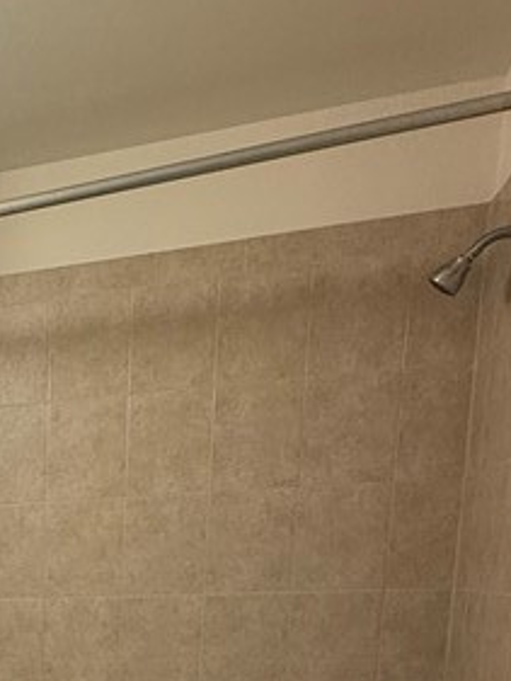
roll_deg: +1.4
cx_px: -201
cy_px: 788
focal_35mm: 51
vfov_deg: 32.1
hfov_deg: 24.0
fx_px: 1003
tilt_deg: -10.8
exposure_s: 1/99
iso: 125
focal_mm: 2.22
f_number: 2.2
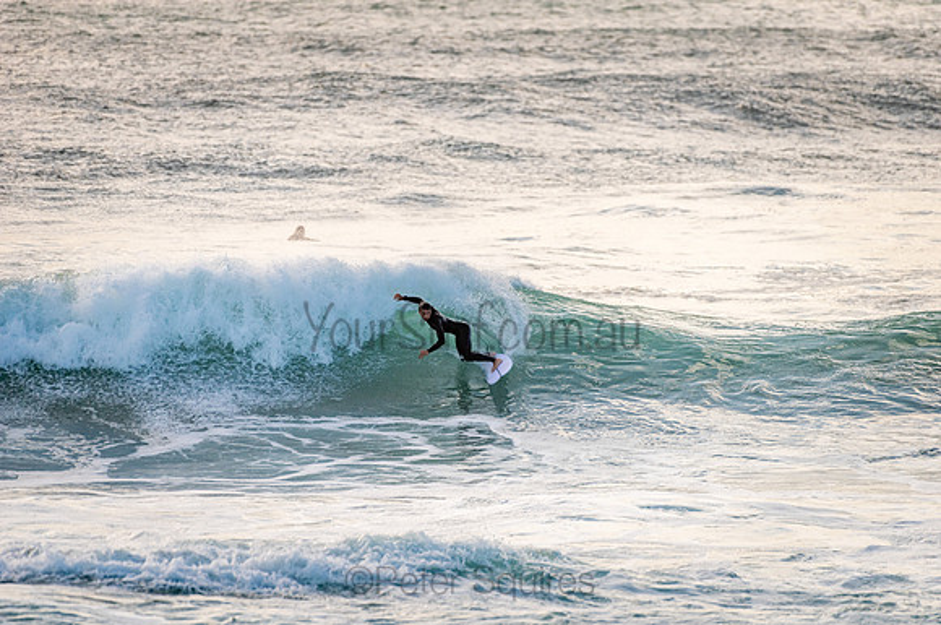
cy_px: 312
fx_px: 13071
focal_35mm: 501
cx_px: 470
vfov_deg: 2.7
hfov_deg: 4.1
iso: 320
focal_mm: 500
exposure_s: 1/2000
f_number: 5.6
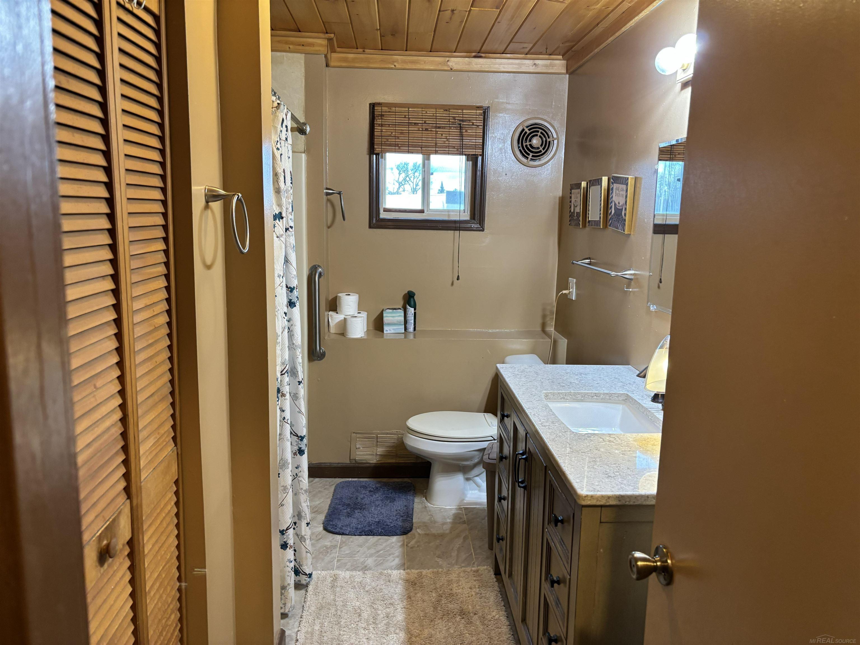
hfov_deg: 67.3
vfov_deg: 53.1
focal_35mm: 26
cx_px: 430
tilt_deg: -9.2
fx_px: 646
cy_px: 322
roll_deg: -0.9
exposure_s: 1/60
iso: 160
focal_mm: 5.96
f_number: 1.6
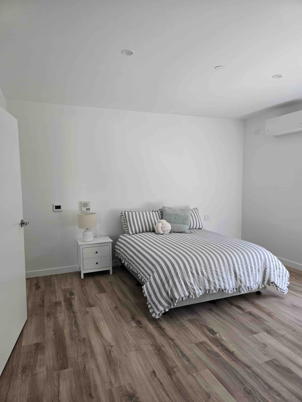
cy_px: 201
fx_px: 268
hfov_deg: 58.9
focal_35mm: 23
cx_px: 151
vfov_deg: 73.9
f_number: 1.7
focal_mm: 6.3
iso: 160
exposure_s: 1/100
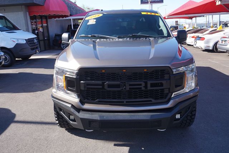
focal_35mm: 30
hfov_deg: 62.0
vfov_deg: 43.6
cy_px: 76
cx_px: 114
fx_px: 191
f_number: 7.1
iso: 100
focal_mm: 20
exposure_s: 1/100
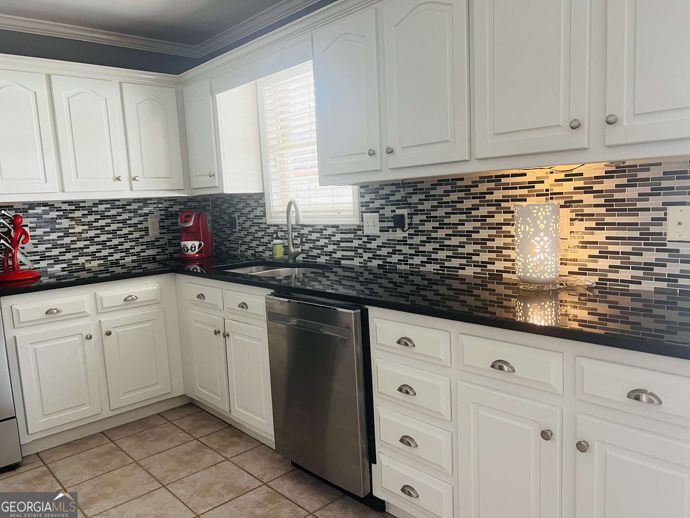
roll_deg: +2.9
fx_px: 518
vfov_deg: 53.1
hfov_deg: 67.3
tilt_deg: -8.1
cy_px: 259
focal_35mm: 26
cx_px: 345
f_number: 1.5
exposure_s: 1/60
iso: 160
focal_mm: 5.7
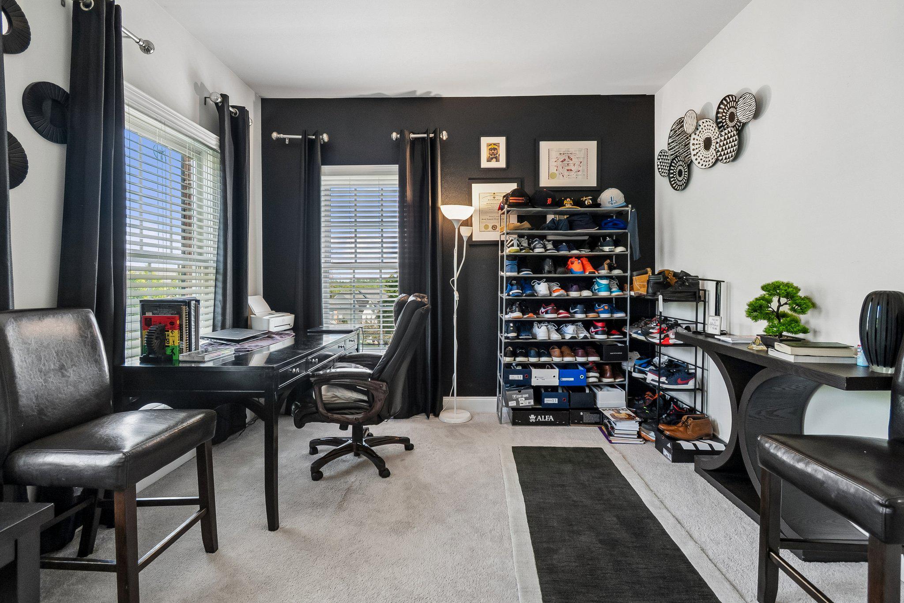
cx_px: 452
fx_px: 377
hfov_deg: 100.4
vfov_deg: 77.3
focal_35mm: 15
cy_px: 302
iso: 400
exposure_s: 1/60
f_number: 5.6
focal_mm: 10
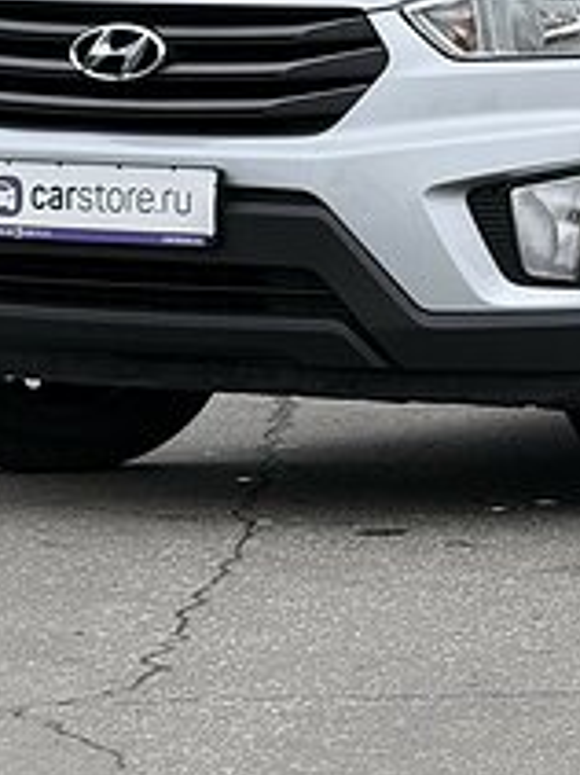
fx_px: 6977
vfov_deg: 6.3
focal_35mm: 312
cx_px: 734
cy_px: 26
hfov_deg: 4.7
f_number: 2.8
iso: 50
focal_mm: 15.66
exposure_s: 1/411
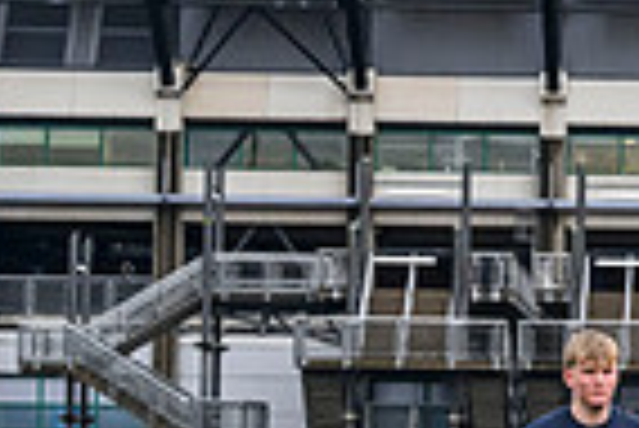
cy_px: 219
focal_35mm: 285
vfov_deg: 4.8
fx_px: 5064
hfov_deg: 7.0
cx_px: 1184
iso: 2500
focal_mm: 70
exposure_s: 1/1000
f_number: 5.6
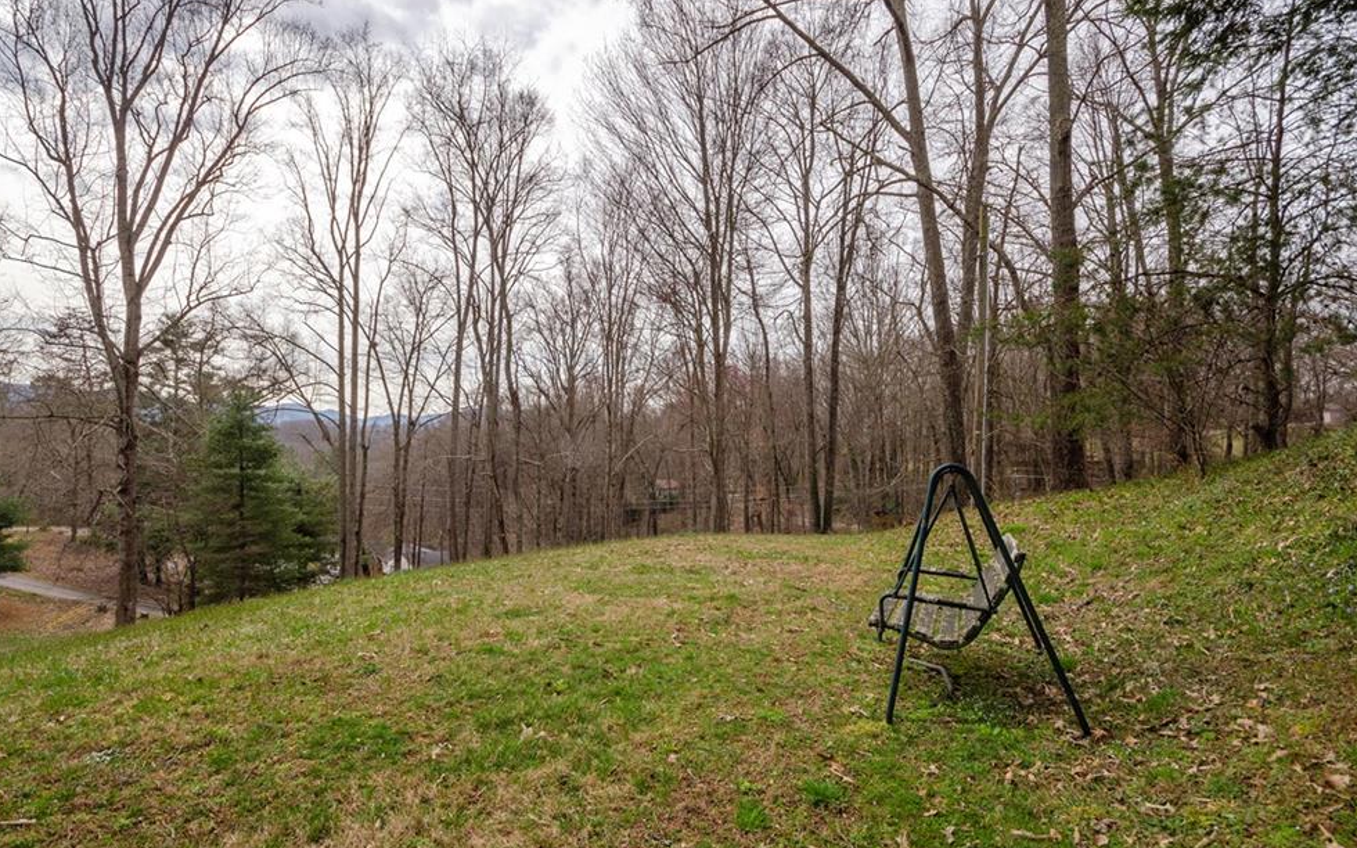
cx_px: 651
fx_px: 648
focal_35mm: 18
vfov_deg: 66.3
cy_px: 433
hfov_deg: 92.6
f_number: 10
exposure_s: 1/200
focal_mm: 11
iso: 100
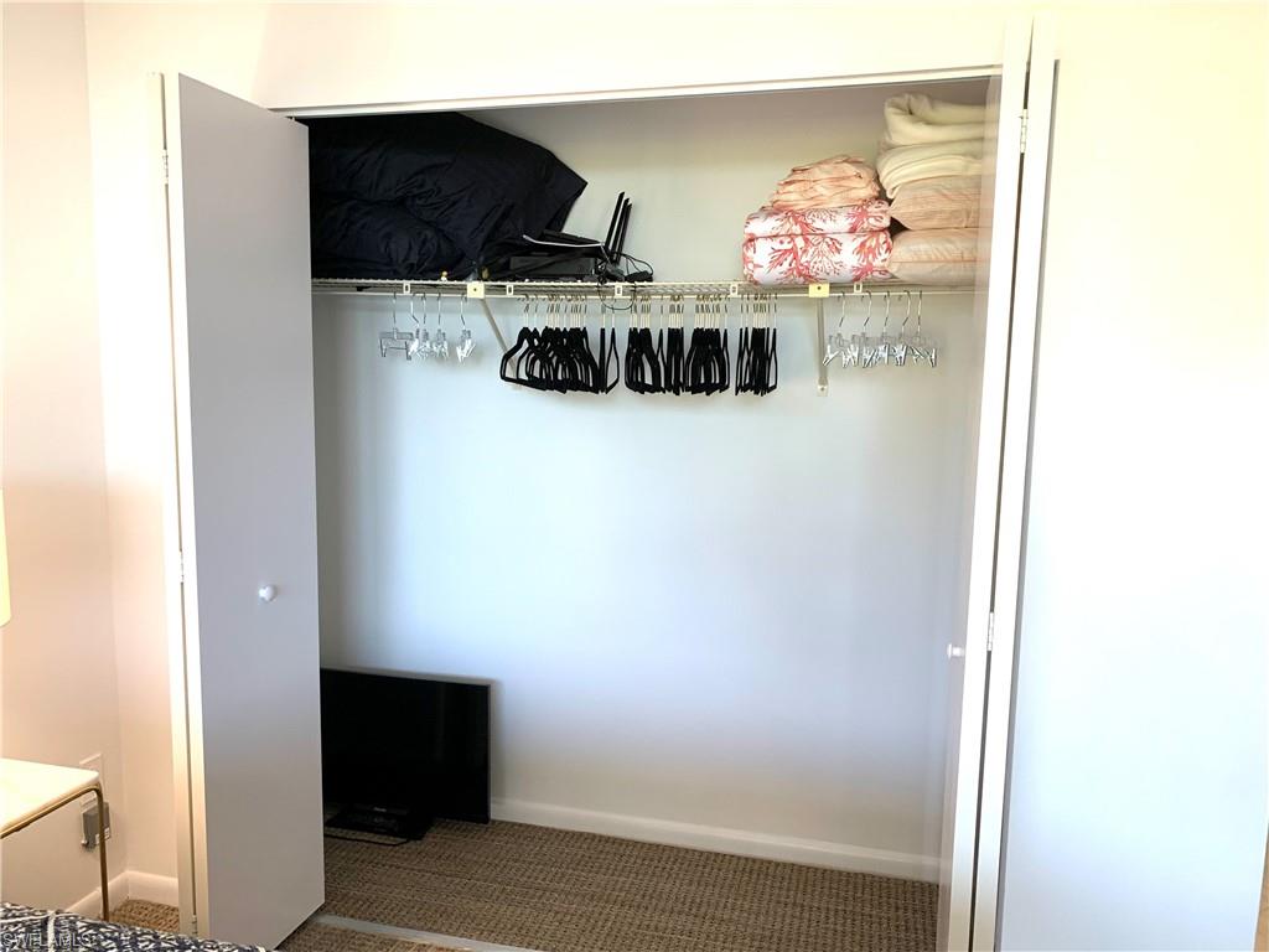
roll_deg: -0.9
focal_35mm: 26
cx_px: 634
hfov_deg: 67.3
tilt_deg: -8.4
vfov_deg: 53.1
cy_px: 476
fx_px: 953
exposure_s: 1/60
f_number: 1.8
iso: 80
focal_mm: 4.25
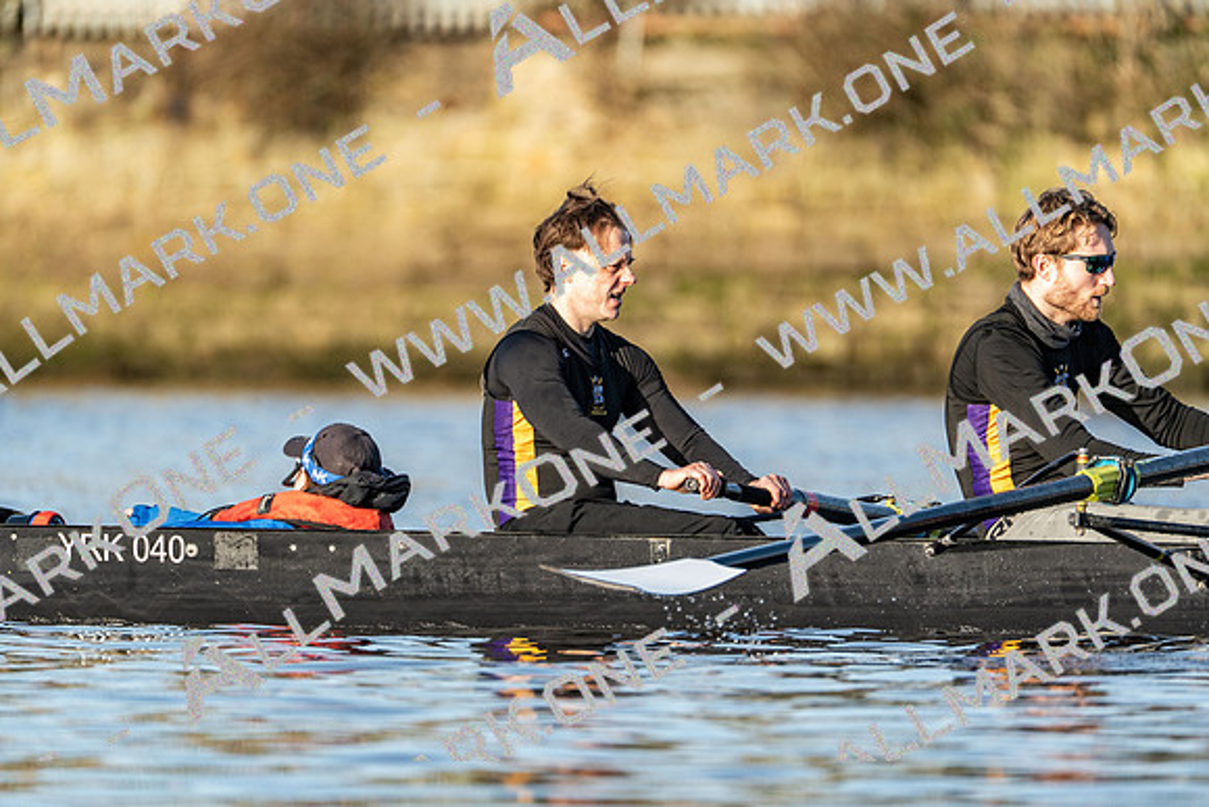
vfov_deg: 2.3
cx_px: 604
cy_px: 404
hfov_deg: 3.4
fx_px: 20154
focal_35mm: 600
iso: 800
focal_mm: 600
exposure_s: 1/2000
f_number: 6.3
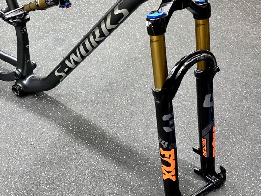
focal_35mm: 41
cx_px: 92
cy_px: 62
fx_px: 309
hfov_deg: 45.2
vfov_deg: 34.7
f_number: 1.8
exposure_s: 1/40
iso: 400
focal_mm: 4.25
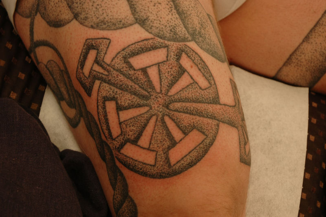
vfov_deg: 22.6
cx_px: 163
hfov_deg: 33.4
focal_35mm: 60
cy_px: 108
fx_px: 543
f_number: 7.1
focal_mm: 40
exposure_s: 1/200
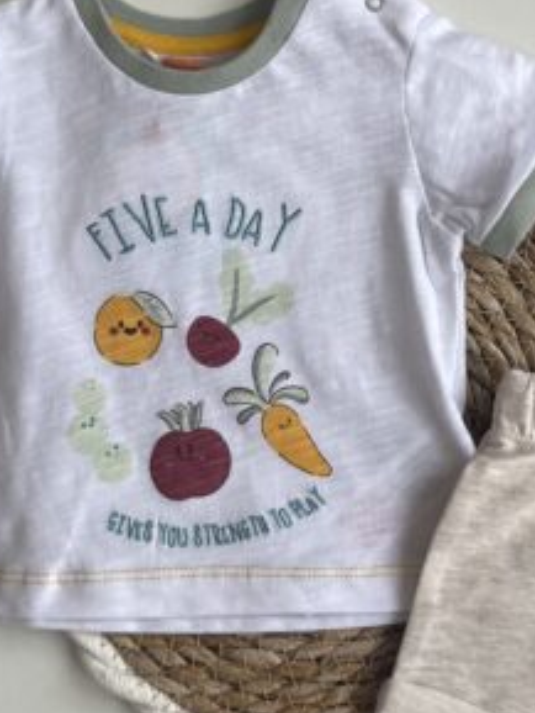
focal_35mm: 72
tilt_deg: -84.5
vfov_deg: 27.0
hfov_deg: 20.4
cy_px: 311
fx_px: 1483
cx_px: 348
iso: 50
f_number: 1.6
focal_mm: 5.1
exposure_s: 1/524
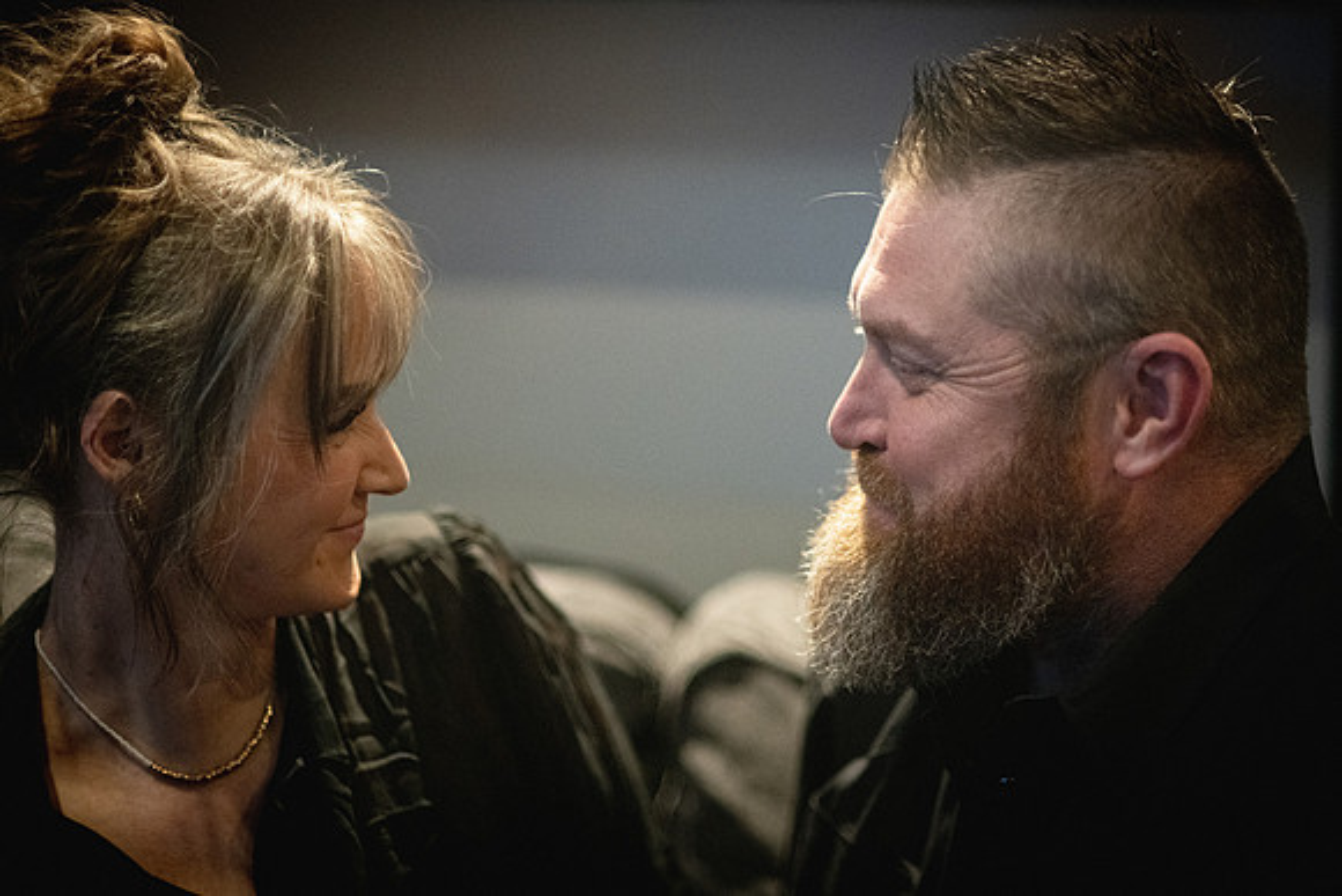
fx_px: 3491
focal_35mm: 94
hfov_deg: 21.8
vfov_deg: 14.6
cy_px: 449
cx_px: 730
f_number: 1.8
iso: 5000
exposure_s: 1/200
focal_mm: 85
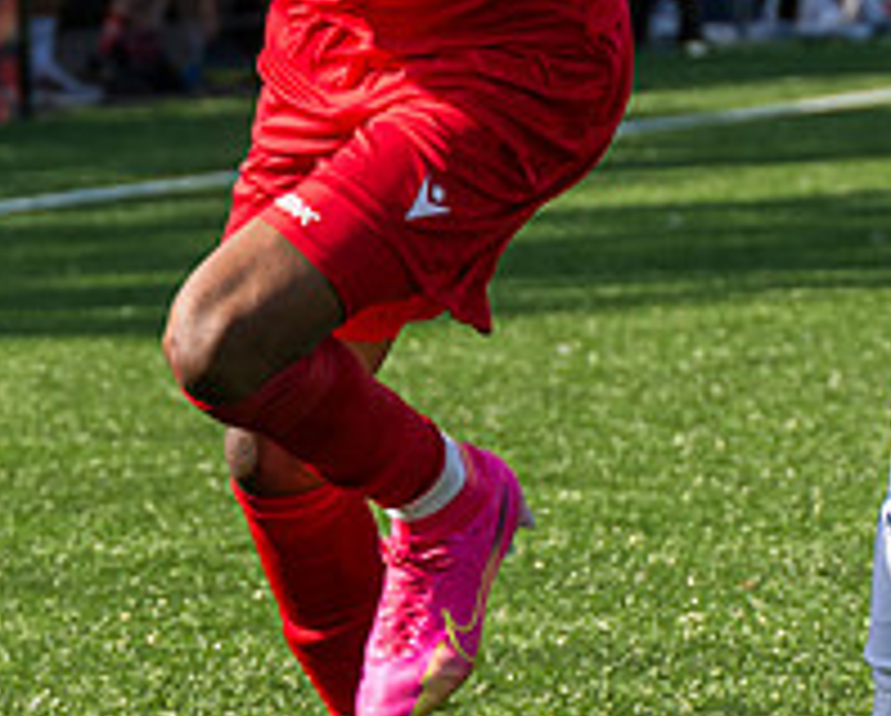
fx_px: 12412
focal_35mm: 470
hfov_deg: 4.1
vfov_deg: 3.3
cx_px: 615
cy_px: -14
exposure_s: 1/1000
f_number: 4.5
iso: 200
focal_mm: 98
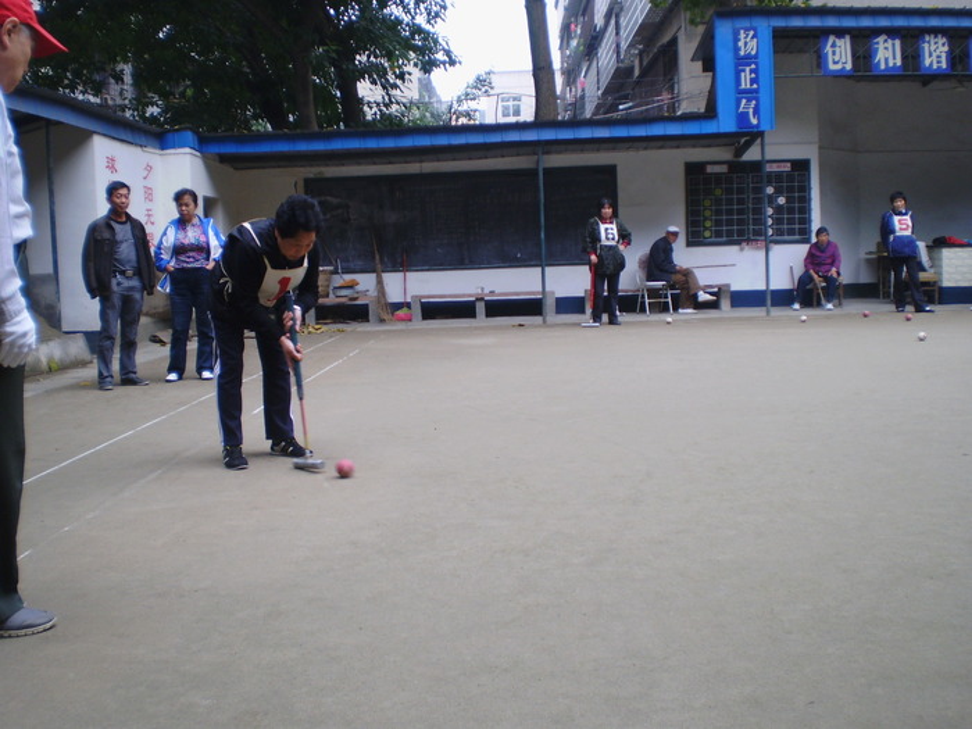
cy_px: 364
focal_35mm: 36
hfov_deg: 51.4
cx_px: 486
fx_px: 1011
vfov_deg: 39.7
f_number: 3.1
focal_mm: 6.3
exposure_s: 1/80
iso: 64
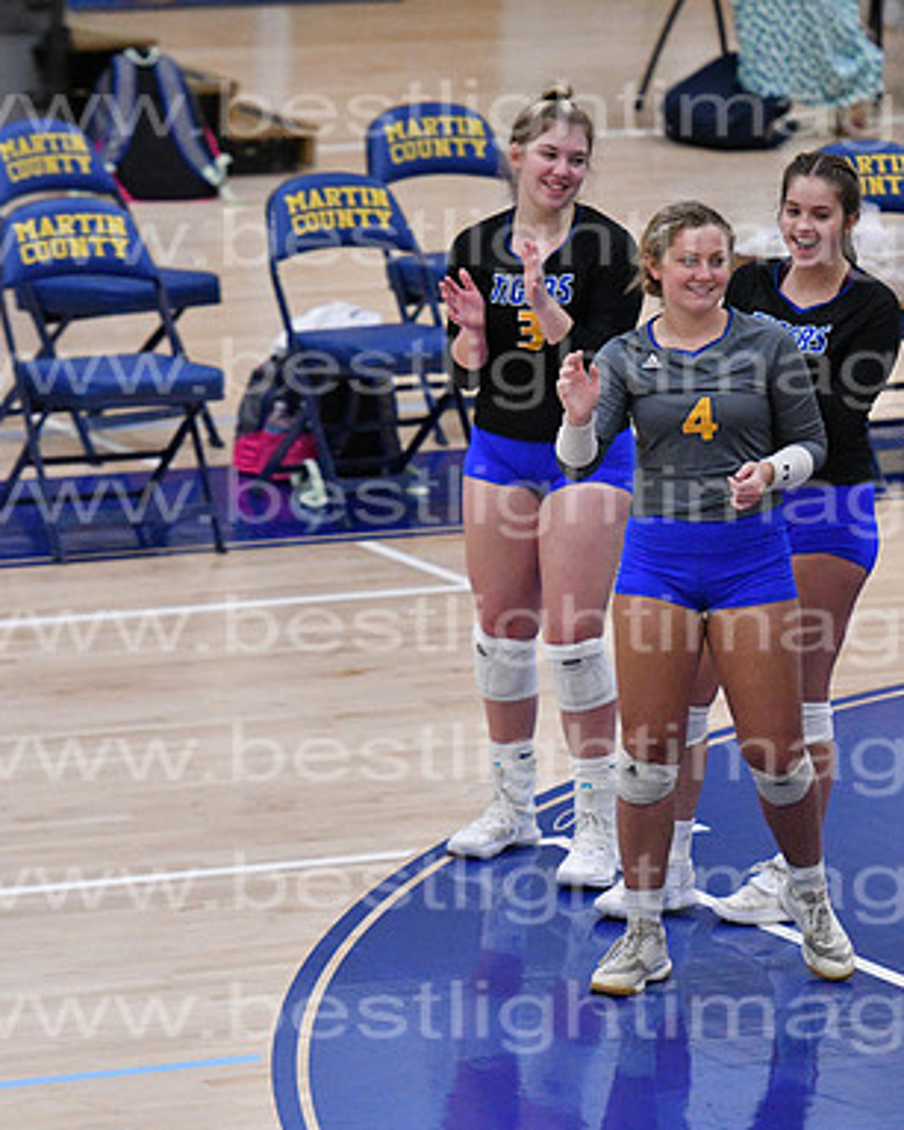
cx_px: 615
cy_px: 566
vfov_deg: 5.7
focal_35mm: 340
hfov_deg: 4.5
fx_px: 11375
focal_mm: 160
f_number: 3.2
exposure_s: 1/1250
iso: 6400
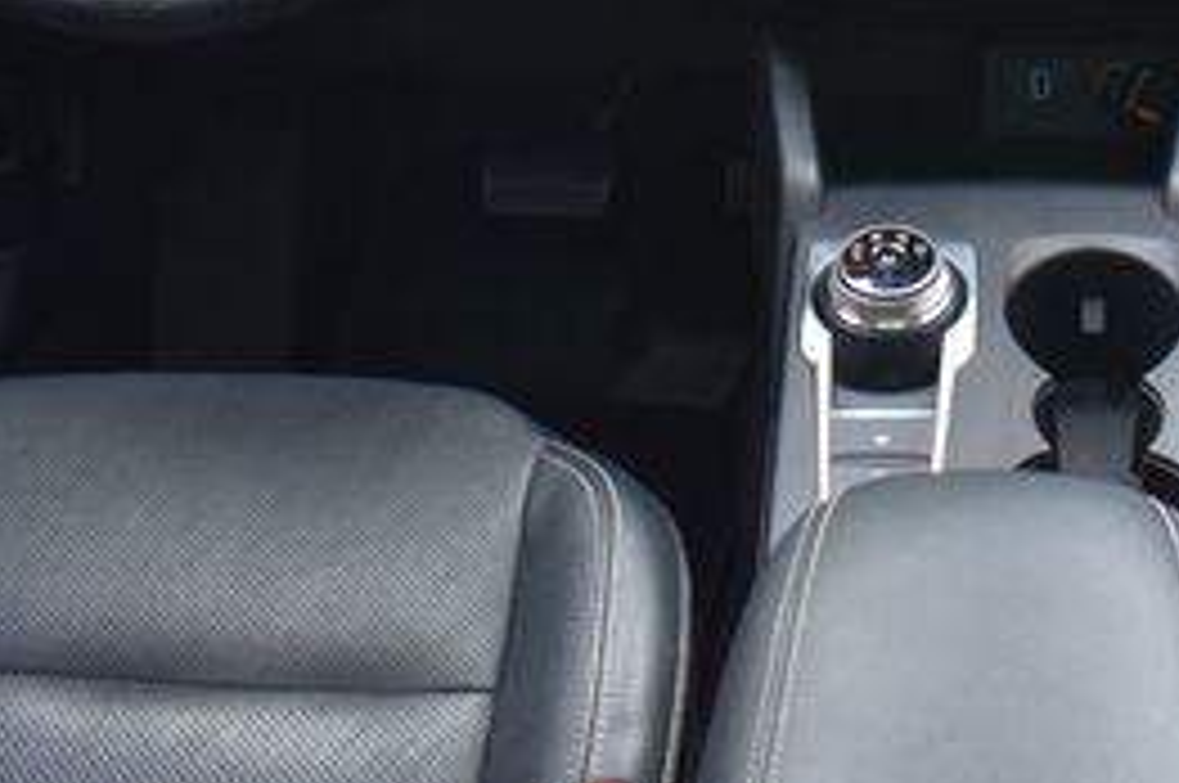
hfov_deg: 29.8
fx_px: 2159
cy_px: -135
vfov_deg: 19.5
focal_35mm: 66
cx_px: 963
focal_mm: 18
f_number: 8
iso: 400
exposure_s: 1/50
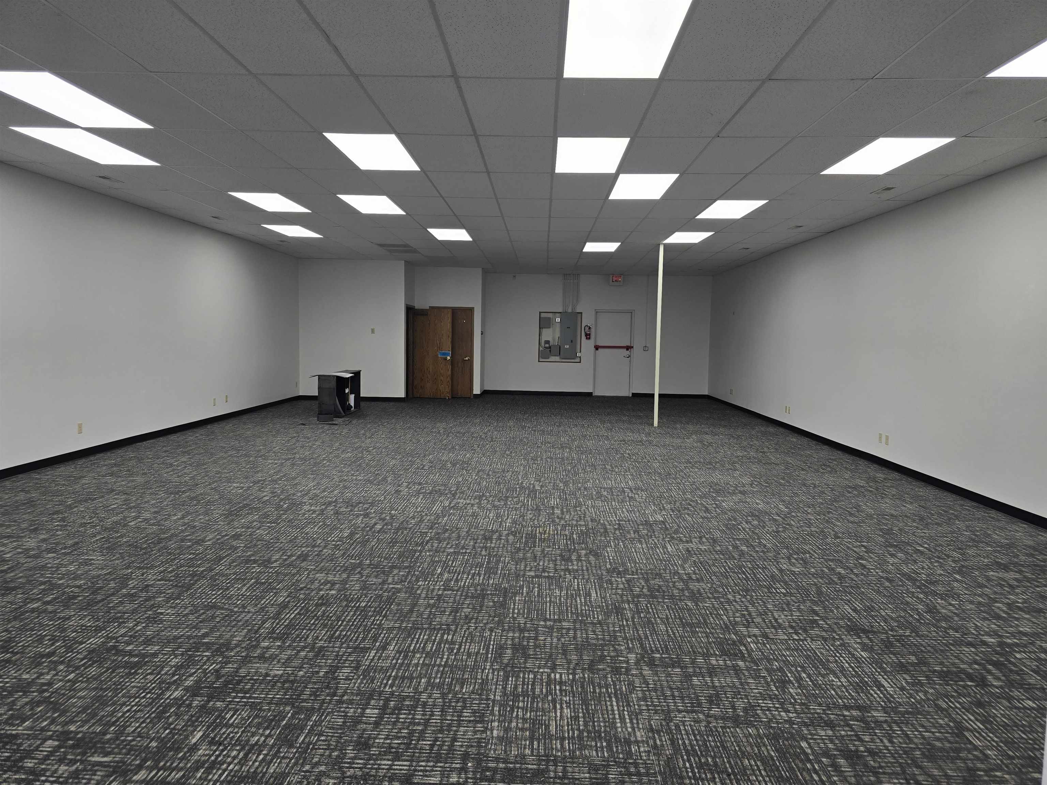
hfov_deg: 73.9
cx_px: 524
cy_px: 392
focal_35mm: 23
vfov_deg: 58.9
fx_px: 696
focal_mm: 6.3
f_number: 1.7
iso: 50
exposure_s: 1/180
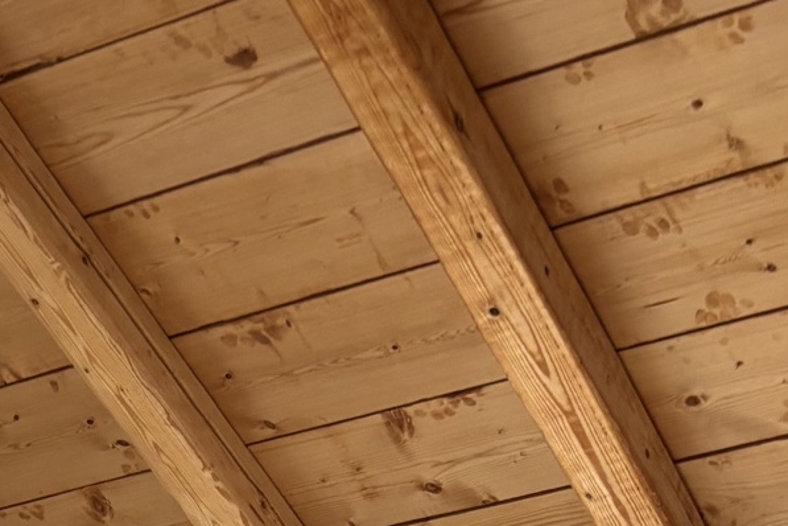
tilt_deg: +3.7
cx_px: 400
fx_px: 2539
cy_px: 1480
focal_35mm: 116
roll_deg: -1.3
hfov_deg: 17.6
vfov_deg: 9.6
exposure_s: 1/1845
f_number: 1.6
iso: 50
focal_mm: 5.96
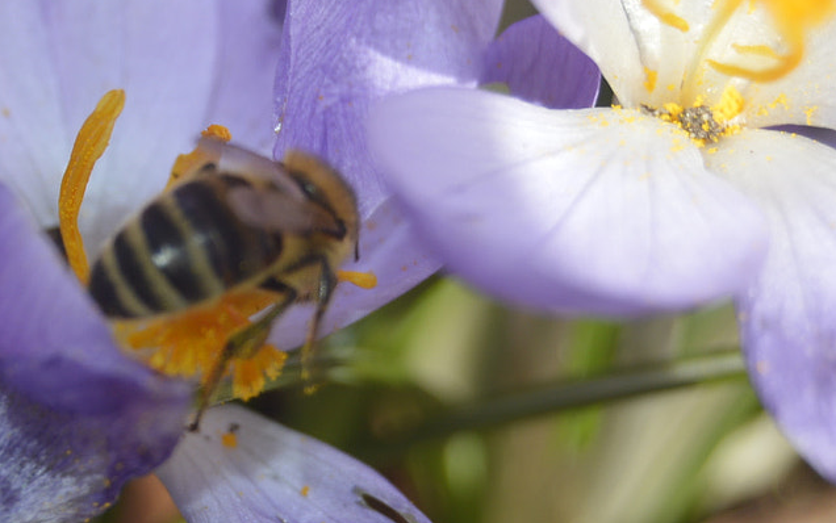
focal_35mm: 211
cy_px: 302
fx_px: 4815
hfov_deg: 9.9
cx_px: 356
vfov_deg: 6.2
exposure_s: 1/200
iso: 100
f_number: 6.3
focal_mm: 55
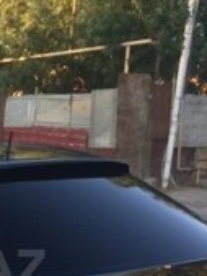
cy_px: 268
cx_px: -80
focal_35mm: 85
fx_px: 677
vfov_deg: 22.2
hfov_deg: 16.2
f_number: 2.2
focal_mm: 4.15
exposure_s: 1/169
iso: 32
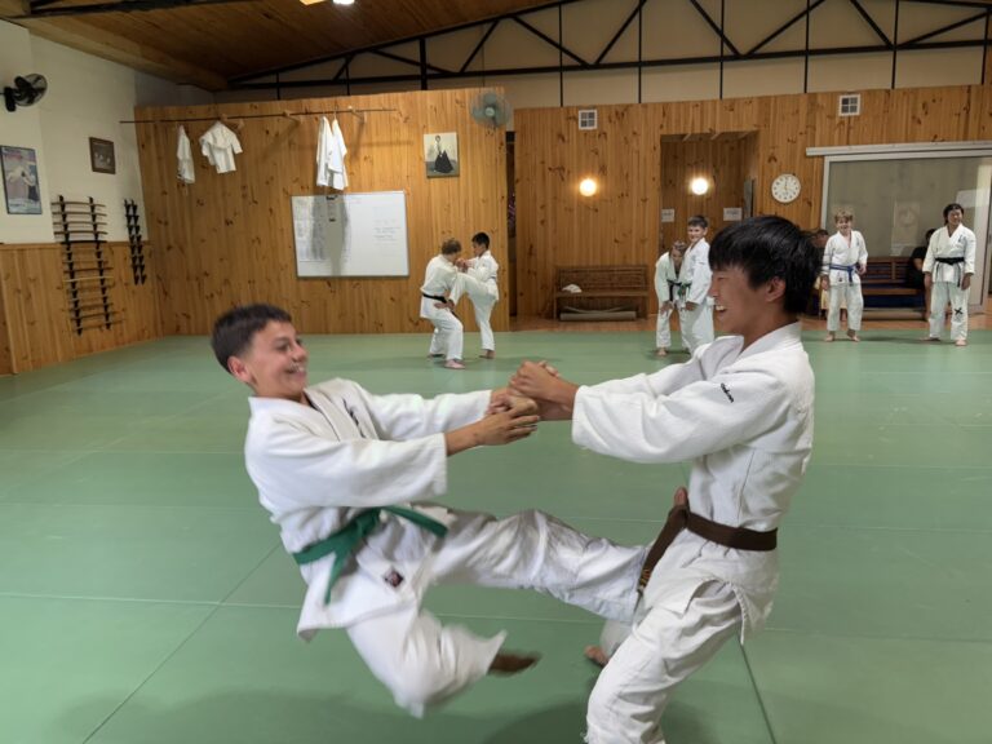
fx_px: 745
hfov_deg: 67.3
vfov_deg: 53.1
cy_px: 372
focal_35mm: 26
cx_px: 496
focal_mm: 5.96
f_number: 1.6
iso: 80
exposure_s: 1/100
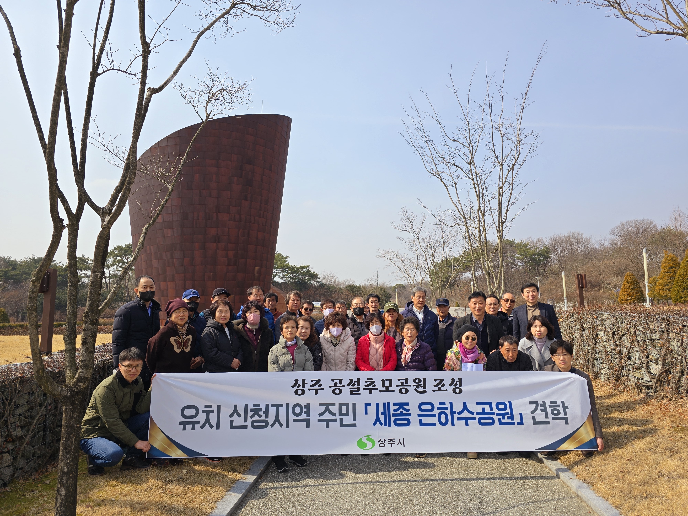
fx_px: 457
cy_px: 258
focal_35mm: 23
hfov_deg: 73.9
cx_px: 344
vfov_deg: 58.9
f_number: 1.7
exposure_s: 1/829
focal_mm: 6.3
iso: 12
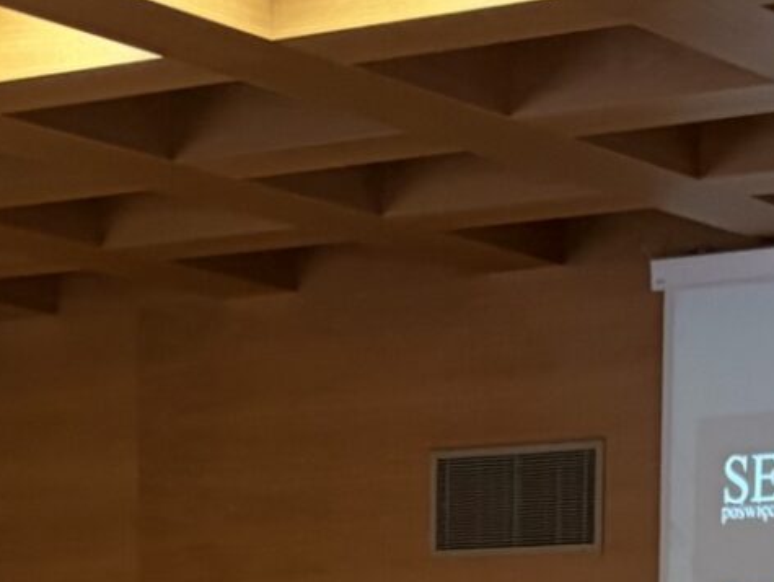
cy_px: 1091
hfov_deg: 14.1
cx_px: 275
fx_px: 3133
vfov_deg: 10.0
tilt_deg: -5.3
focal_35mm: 140
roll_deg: +0.2
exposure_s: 1/50
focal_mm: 5.96
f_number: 1.6
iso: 250
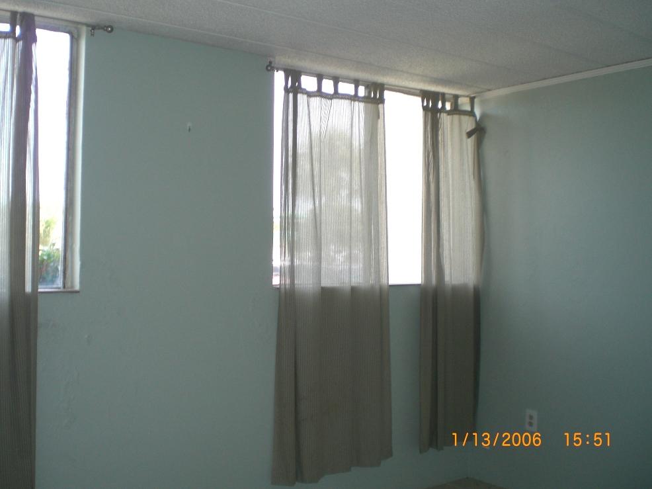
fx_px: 716
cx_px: 326
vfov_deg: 37.7
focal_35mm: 38
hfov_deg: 49.0
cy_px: 244
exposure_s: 1/100
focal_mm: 6.3
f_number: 3.1
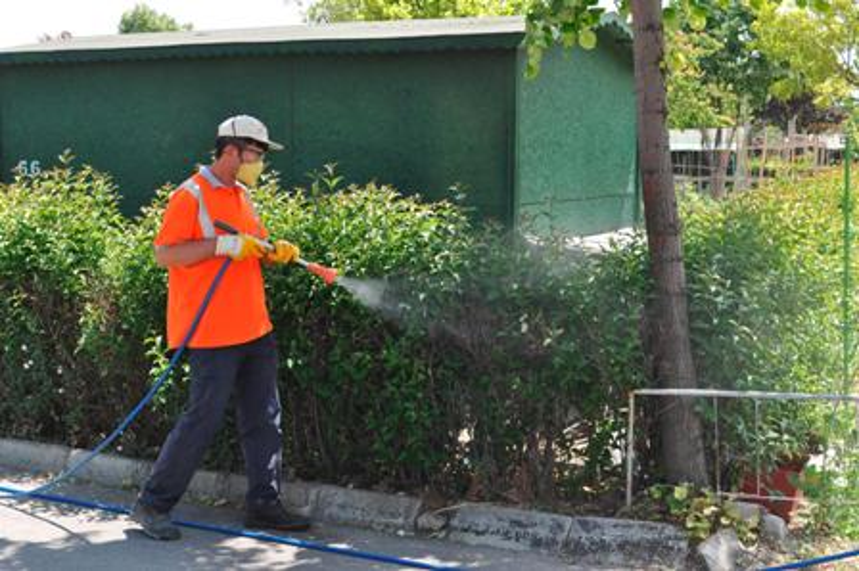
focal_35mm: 51
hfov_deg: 38.9
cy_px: 286
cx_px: 430
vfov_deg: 26.4
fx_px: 1216
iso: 200
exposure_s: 1/200
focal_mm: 34
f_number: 7.1
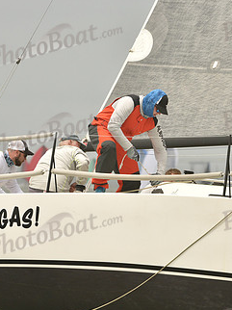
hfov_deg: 2.9
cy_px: 169
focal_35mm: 520
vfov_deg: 3.8
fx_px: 4653
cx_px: 173
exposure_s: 1/1000
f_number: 9
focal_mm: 300
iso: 320
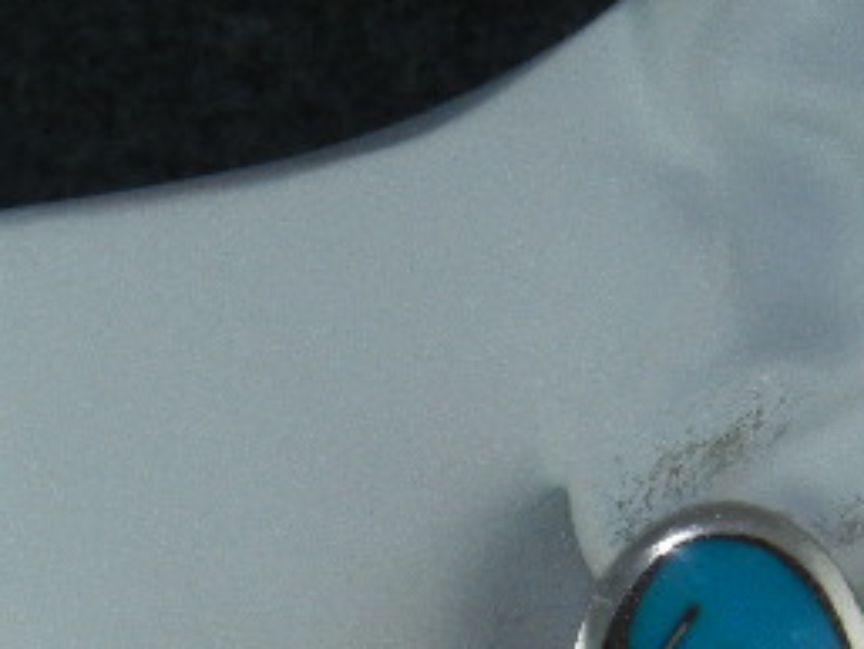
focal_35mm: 147
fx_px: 3671
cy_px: 649
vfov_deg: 10.0
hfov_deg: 13.4
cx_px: 319
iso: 441
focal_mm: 10.6
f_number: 8
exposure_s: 1/30
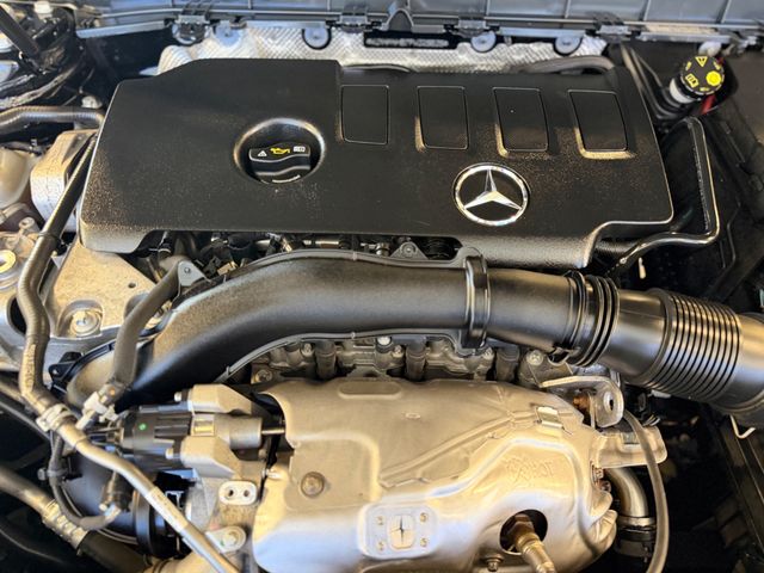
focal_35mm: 24
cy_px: 286
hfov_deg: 71.6
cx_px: 382
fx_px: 530
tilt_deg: -53.7
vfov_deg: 56.8
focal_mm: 6.76
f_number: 1.78
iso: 800
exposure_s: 1/60
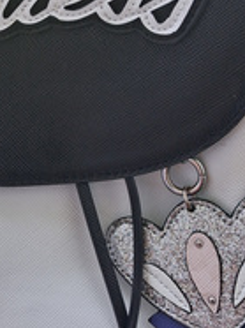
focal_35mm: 70
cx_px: 47
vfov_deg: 27.8
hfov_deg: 20.7
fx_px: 662
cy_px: 183
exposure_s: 1/100
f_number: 1.8
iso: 40
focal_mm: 3.98
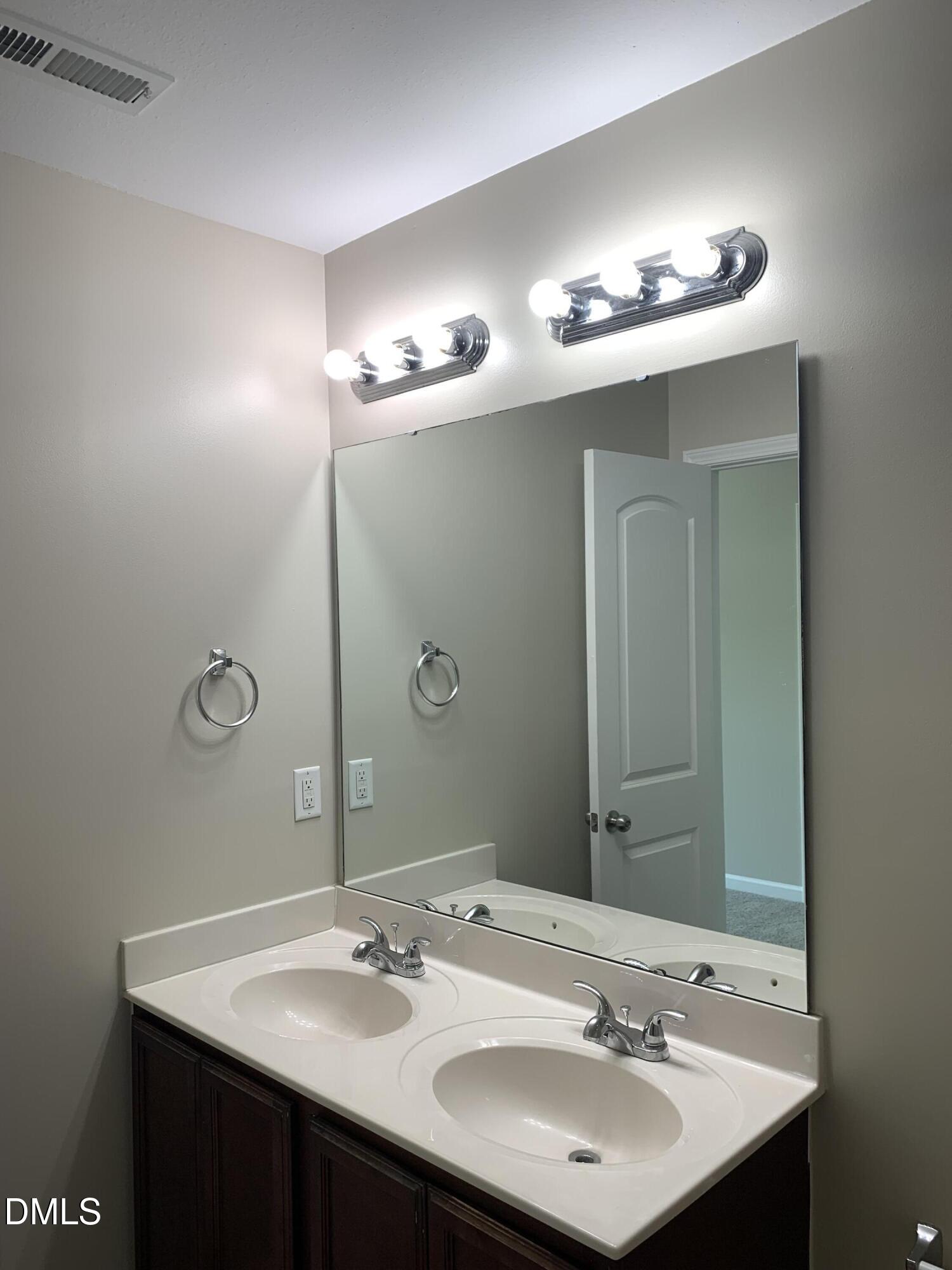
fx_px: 953
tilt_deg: -0.5
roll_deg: +1.0
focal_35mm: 26
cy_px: 635
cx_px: 476
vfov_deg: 67.3
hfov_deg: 53.1
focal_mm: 4.25
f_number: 1.8
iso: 25
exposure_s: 1/125
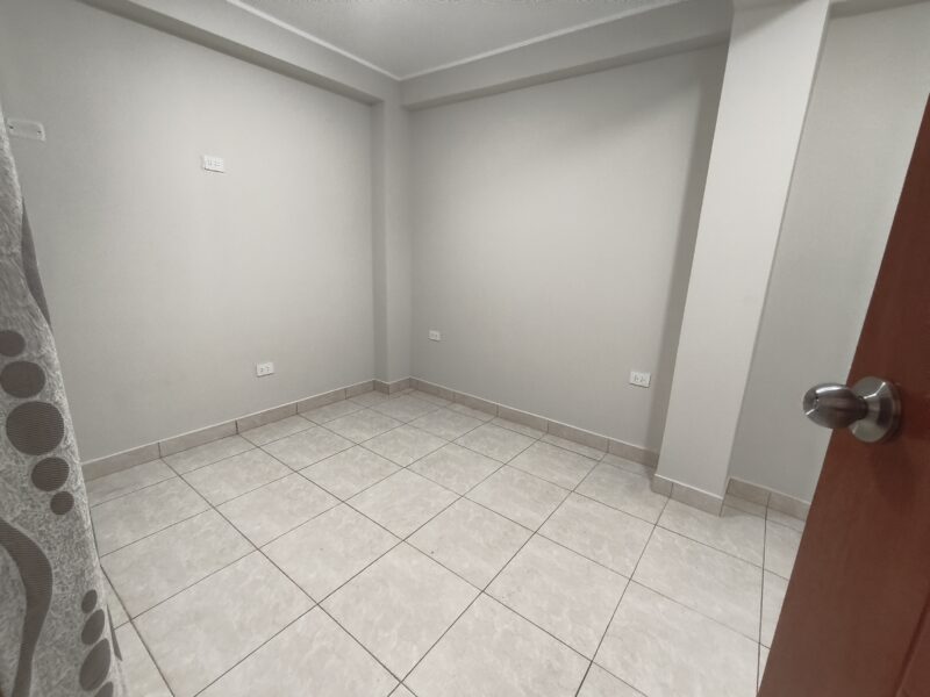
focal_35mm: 15
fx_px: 403
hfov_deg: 98.2
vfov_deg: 81.7
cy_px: 348
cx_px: 465
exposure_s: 1/50
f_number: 2.2
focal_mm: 1.65
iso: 320
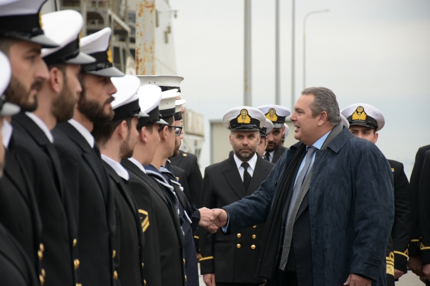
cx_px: 215
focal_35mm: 168
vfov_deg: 8.2
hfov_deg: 12.2
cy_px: 143
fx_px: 2006
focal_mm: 112
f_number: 5.6
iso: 250
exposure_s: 1/250
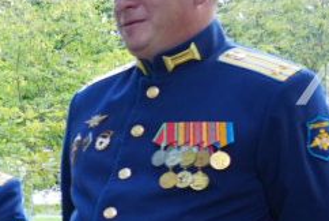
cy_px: 364
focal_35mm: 160
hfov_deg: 10.3
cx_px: -564
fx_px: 1464
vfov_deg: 8.4
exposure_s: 1/320
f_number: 4
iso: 640
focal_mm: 24
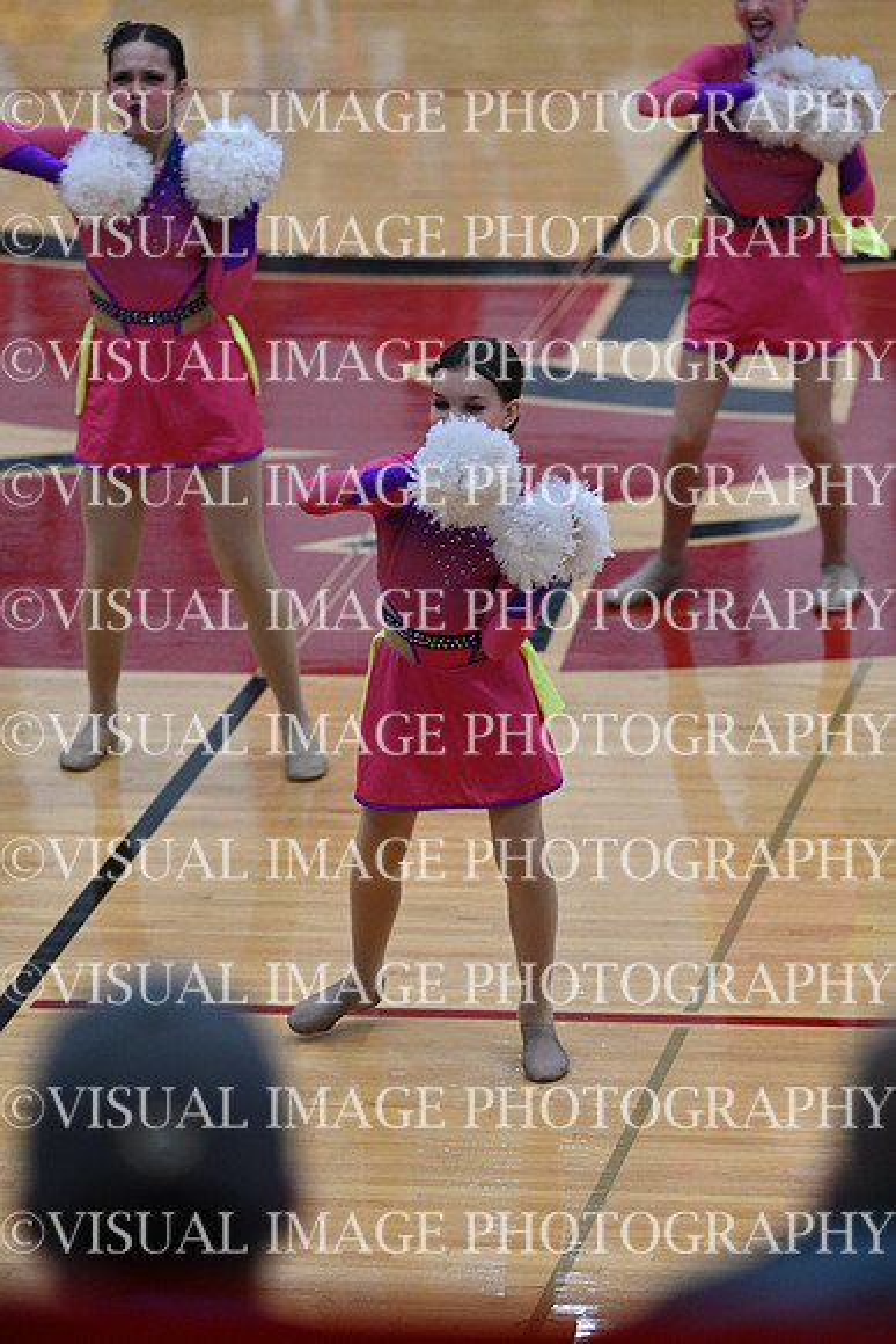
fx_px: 7462
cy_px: 672
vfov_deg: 10.3
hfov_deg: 6.9
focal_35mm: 200
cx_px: 448
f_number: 4
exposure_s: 1/400
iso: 4000
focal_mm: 200
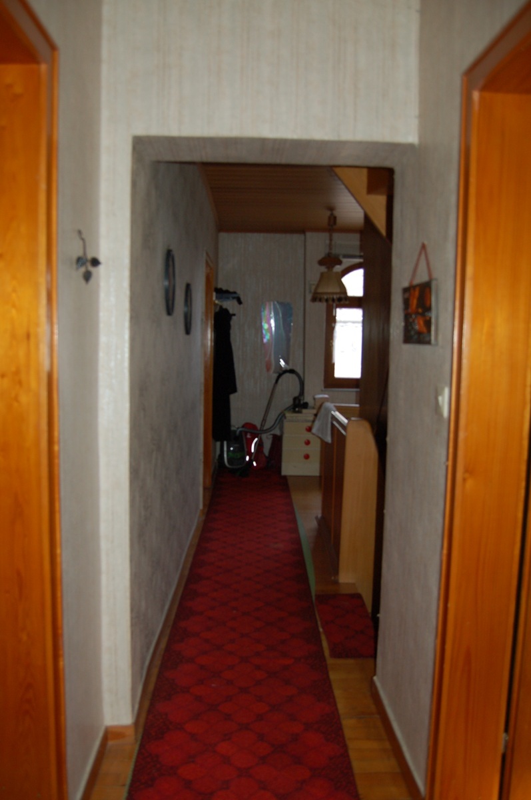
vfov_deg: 67.4
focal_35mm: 27
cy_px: 400
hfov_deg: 47.8
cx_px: 266
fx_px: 599
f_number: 3.5
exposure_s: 1/60
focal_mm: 18
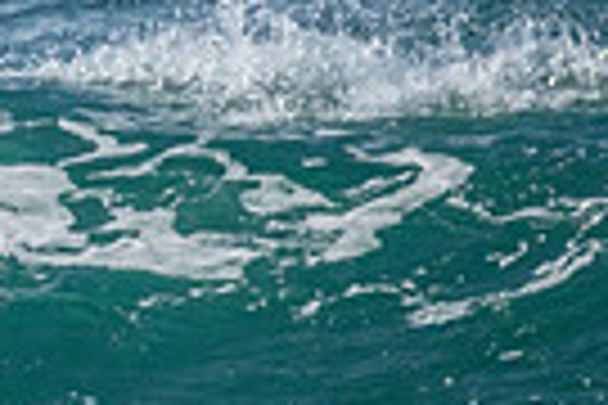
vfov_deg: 0.4
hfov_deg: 0.6
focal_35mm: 3433
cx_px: -622
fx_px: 57975
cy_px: 461
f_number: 11
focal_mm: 800
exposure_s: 1/1600
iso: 2000
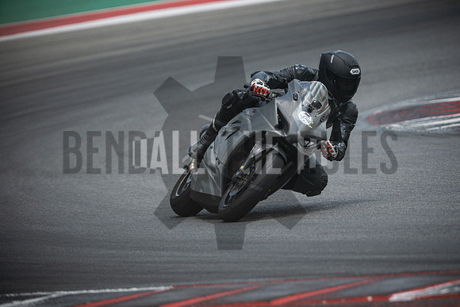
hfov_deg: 4.9
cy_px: 154
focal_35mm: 420
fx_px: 5368
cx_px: 230
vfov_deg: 3.3
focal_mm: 280
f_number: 2.8
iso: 800
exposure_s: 1/4000
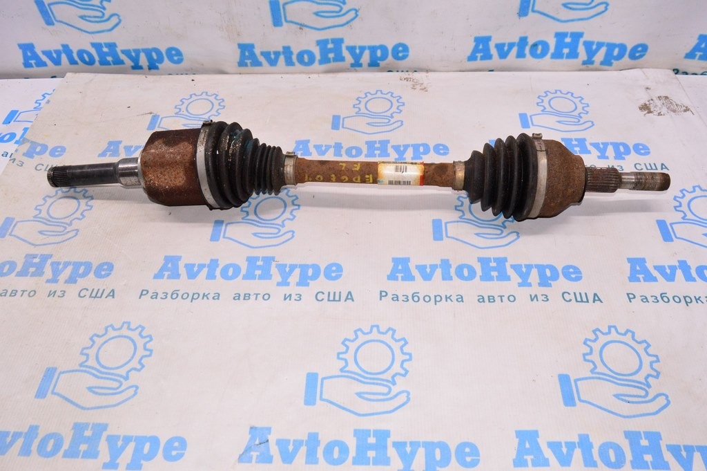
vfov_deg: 43.5
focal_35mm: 30
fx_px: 589
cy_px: 236
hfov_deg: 62.0
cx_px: 354
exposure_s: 1/125
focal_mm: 20
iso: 1600
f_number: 8
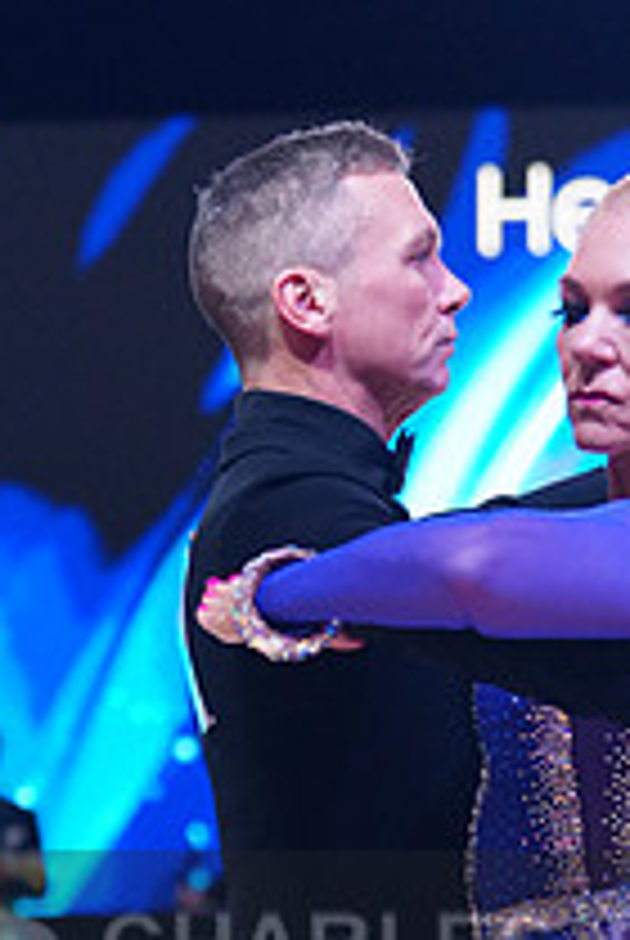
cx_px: 380
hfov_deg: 7.1
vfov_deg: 10.5
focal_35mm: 194
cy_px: 1003
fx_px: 5075
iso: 2000
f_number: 2.8
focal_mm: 70
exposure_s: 1/500
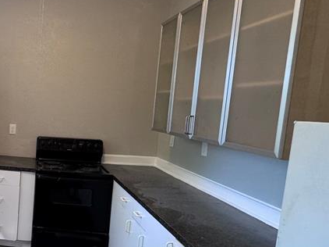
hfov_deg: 44.2
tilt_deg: -7.5
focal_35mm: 34
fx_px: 323
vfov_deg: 41.7
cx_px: -14
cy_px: 139
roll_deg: -2.3
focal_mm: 2.22
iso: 250
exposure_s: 1/120
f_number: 2.2
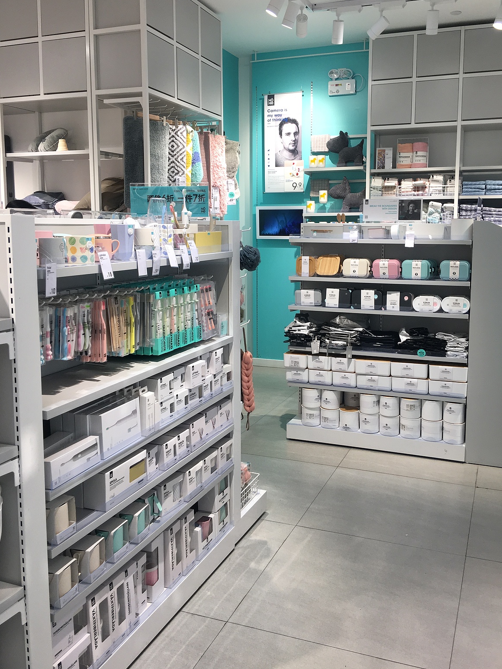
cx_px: 276
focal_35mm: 32
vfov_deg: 56.7
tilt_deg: -5.8
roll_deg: -0.3
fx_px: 619
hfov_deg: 44.1
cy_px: 302
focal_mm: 4.15
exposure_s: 1/100
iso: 32
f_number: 2.2
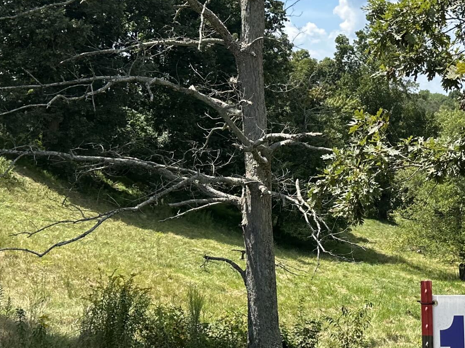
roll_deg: -2.0
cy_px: 211
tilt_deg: -4.2
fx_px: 873
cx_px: 437
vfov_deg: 22.5
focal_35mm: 65
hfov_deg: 28.4
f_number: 1.78
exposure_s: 1/2660
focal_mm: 6.86
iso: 80
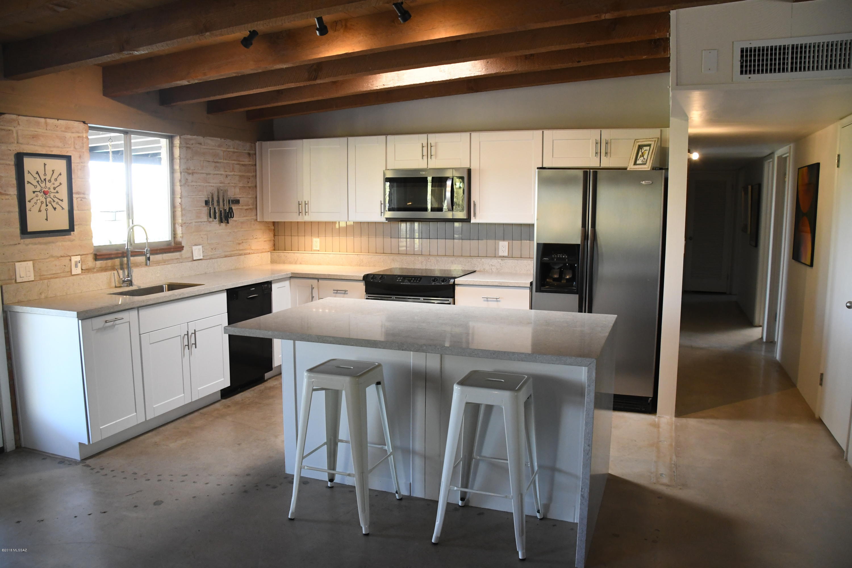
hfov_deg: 67.4
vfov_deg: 47.9
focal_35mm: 27
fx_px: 639
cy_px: 284
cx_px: 426
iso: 2000
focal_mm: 18
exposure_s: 1/160
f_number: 5
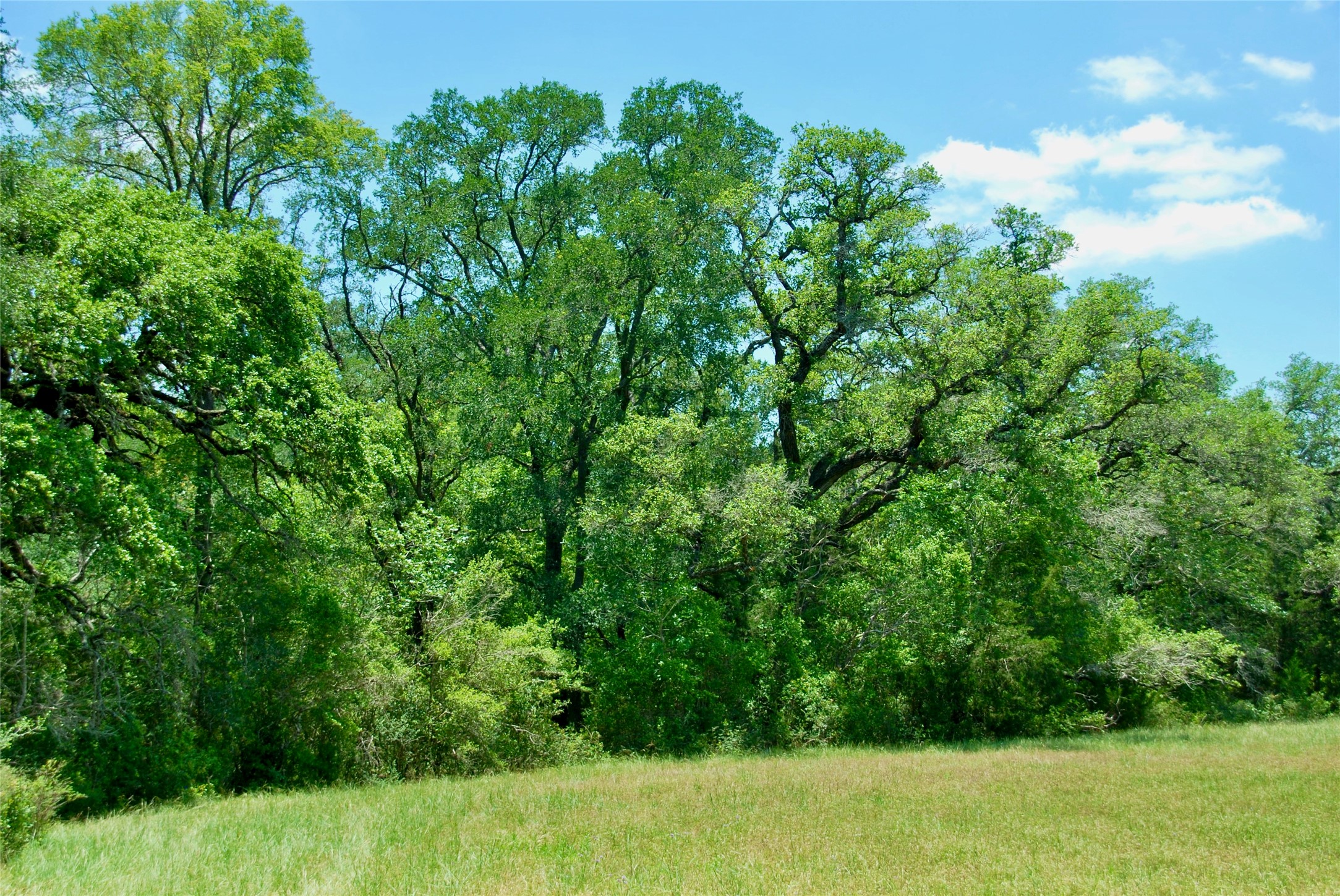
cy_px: 448
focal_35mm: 54
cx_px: 670
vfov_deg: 25.1
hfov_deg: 36.8
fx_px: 2012
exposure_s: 1/200
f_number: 7.1
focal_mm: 36
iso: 100
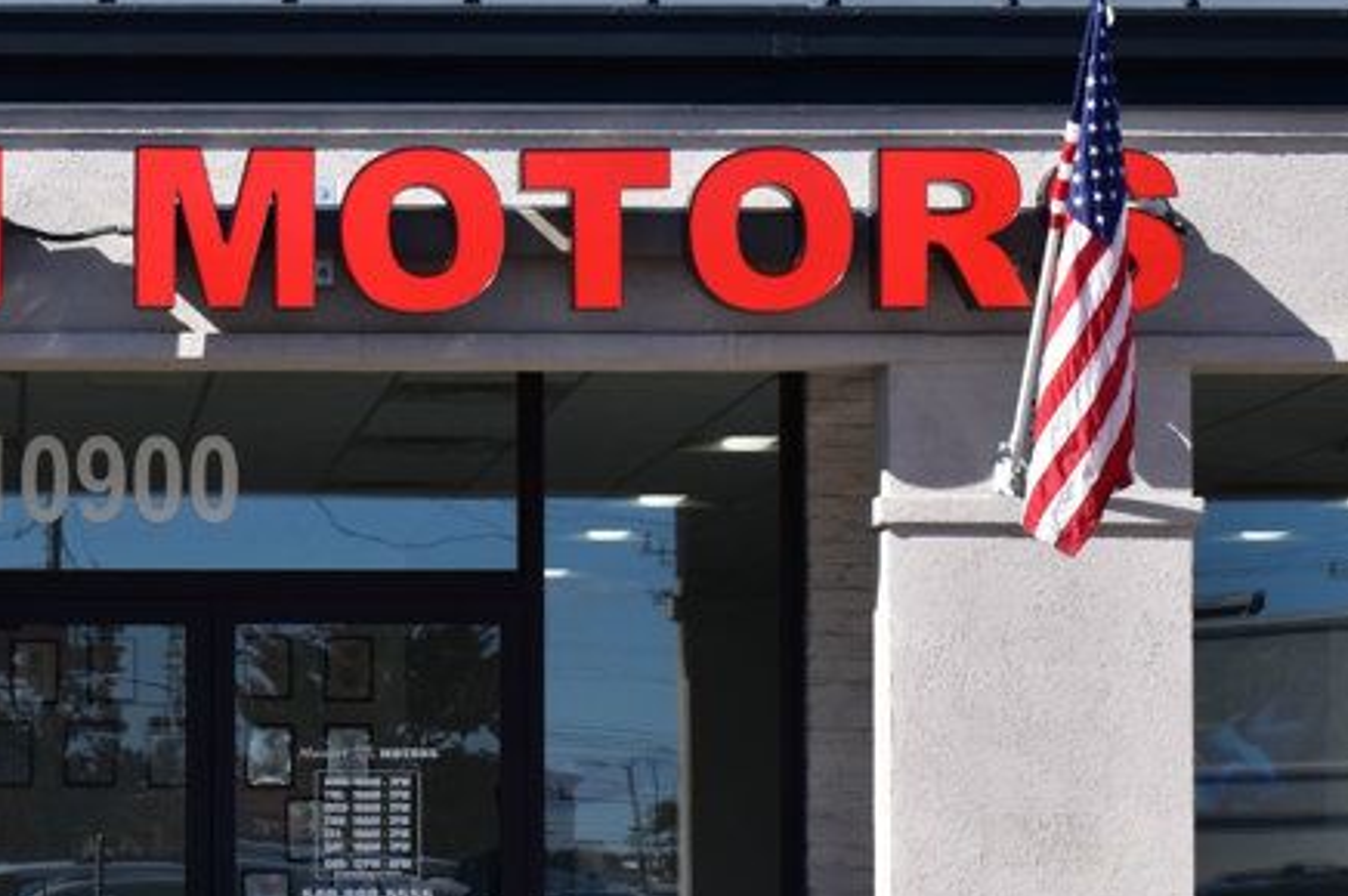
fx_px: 5014
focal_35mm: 134
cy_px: 782
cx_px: 83
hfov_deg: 15.1
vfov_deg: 10.2
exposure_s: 1/500
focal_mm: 38
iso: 400
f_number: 11
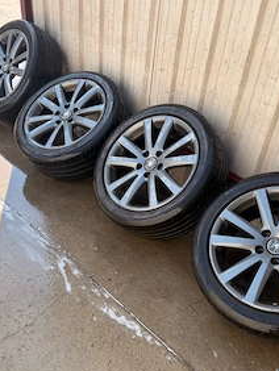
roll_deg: -8.5
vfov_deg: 53.7
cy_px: 210
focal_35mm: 34
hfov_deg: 41.8
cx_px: 153
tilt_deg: -39.4
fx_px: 365
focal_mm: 6.76
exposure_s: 1/1337
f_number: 1.78
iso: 100
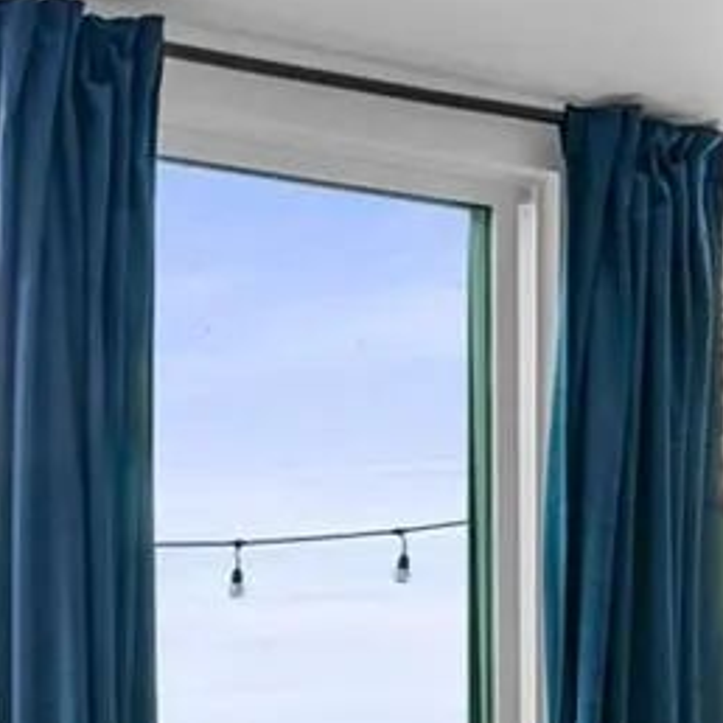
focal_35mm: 81
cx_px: -283
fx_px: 1914
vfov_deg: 20.6
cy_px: 736
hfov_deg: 19.3
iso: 320
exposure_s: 1/15
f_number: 11
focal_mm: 24
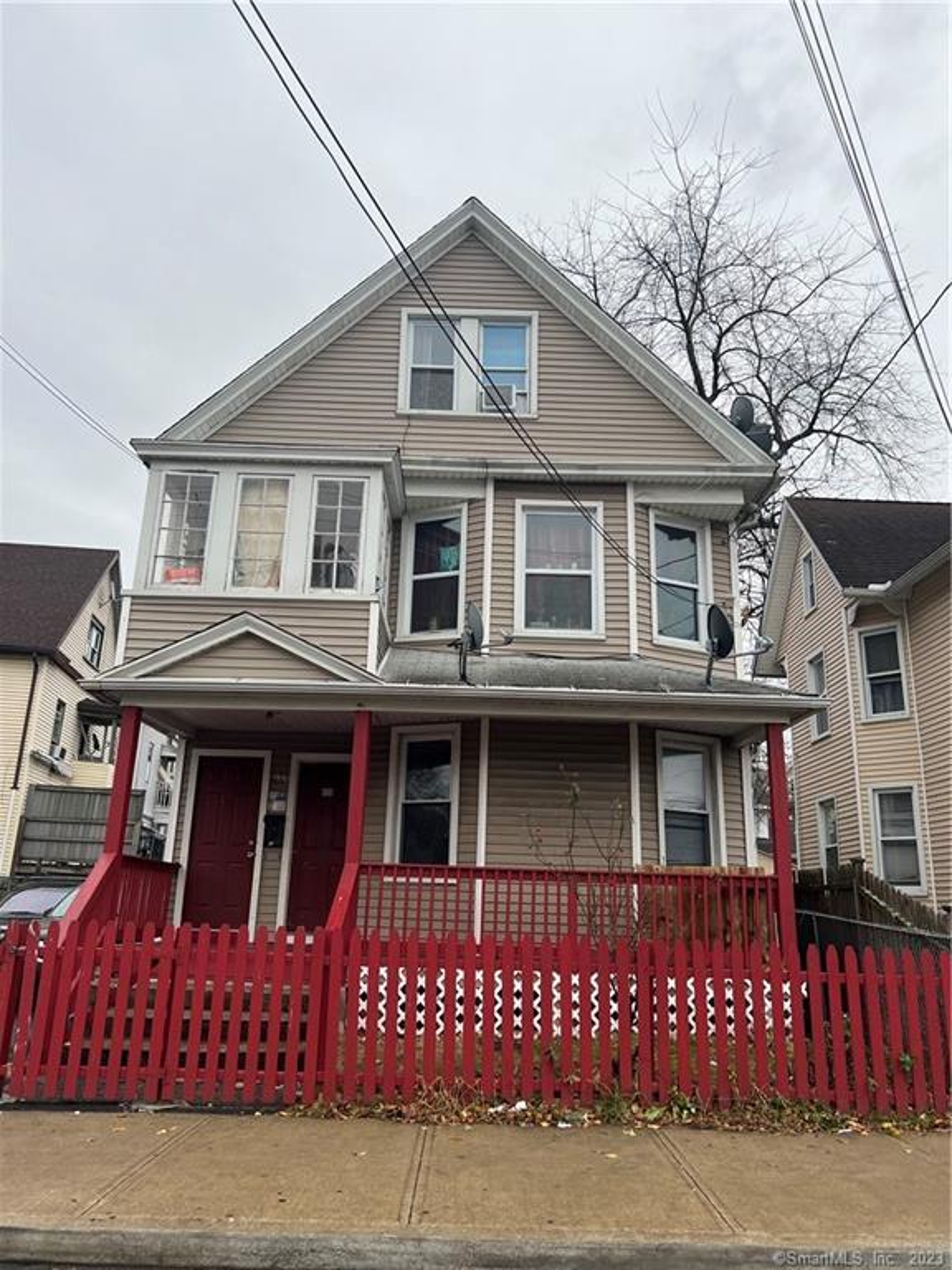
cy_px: 635
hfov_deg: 53.1
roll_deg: -1.5
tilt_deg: +16.3
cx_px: 476
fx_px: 953
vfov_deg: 67.3
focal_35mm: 26
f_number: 1.5
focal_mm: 5.7
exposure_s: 1/887
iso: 50
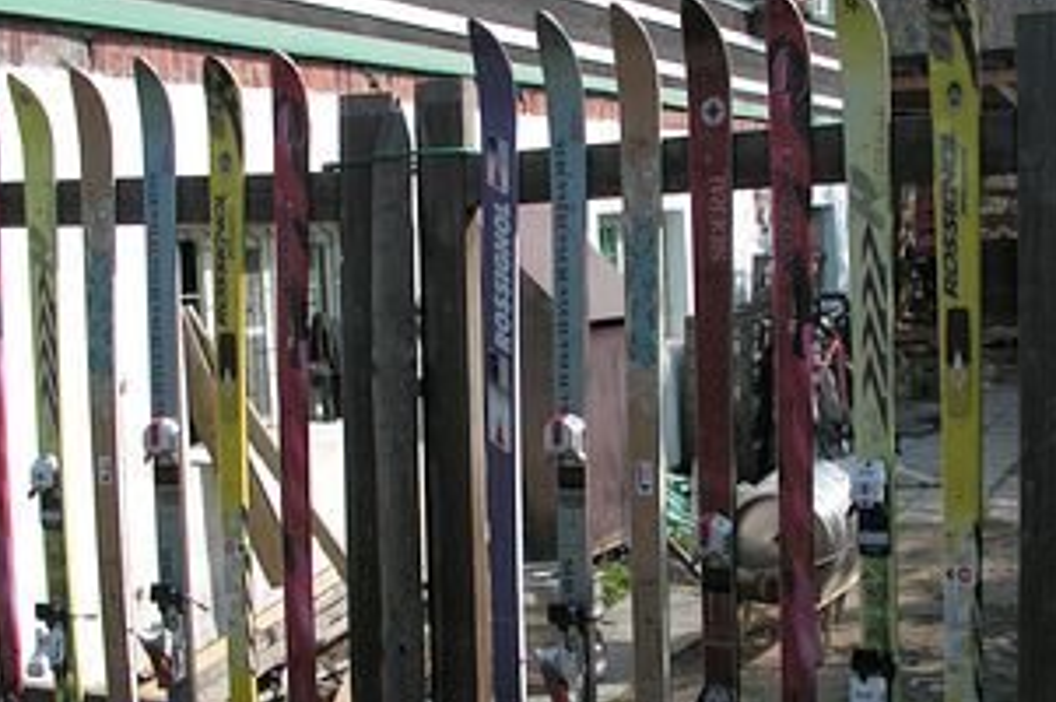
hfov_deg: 35.7
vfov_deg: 24.1
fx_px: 1641
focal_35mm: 56
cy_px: 398
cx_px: 572
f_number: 3.2
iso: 50
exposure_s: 1/500
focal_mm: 6
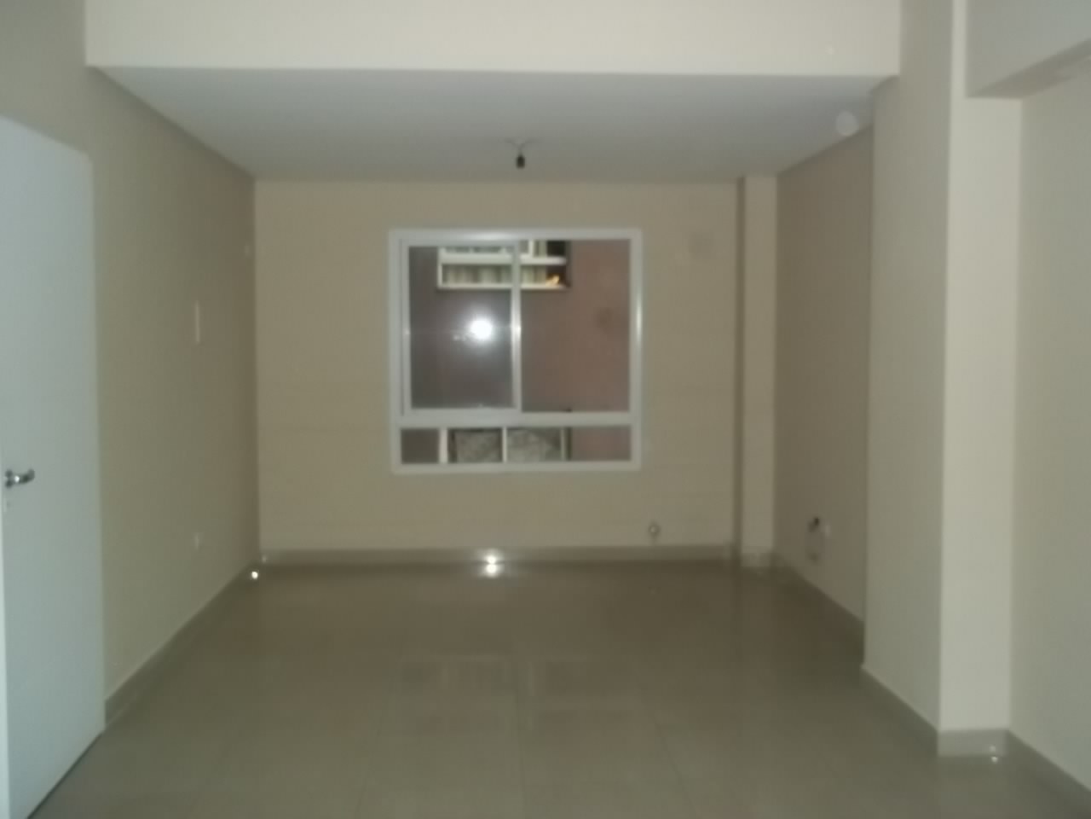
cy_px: 410
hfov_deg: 51.4
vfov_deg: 39.7
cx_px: 546
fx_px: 1135
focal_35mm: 36
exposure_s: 1/30
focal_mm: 6.5
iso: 320
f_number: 3.1
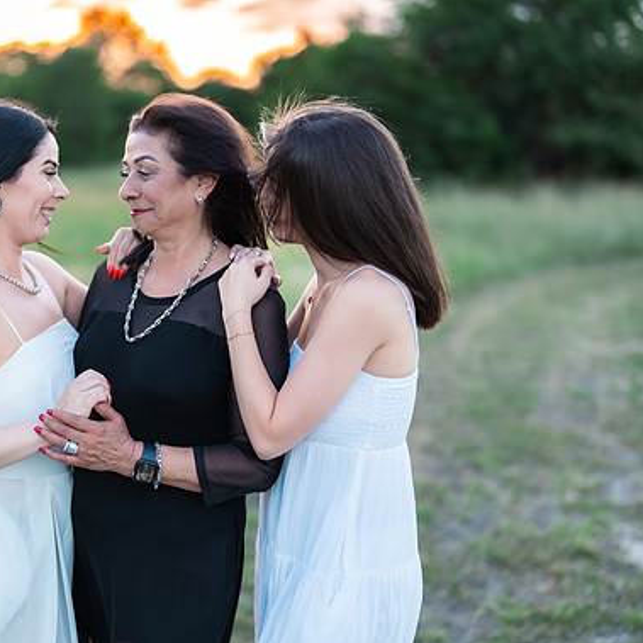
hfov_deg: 26.3
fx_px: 1366
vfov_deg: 26.5
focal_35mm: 65
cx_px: 188
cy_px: 327
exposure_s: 1/400
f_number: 1.2
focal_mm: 50
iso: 160
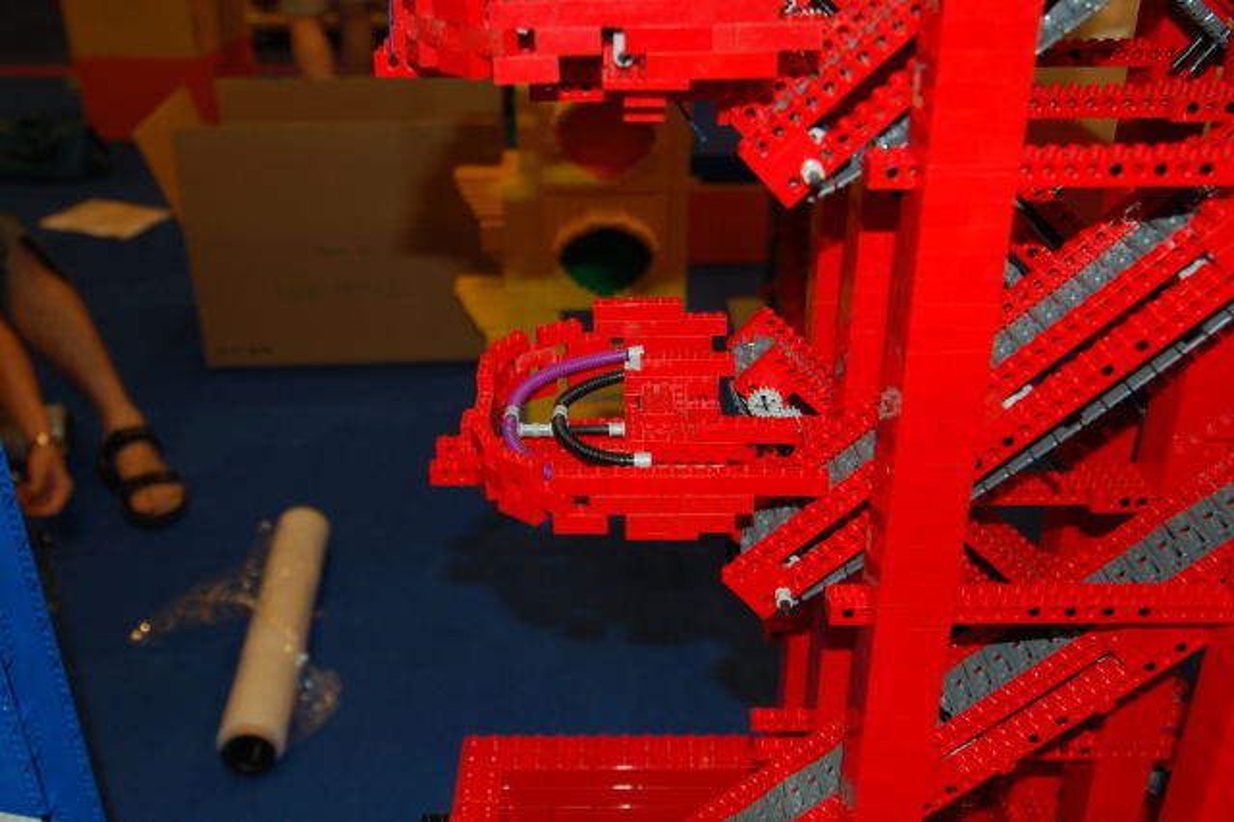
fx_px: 1233
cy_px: 411
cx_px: 617
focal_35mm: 36
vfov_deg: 36.8
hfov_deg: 53.2
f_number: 4
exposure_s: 1/60
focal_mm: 24
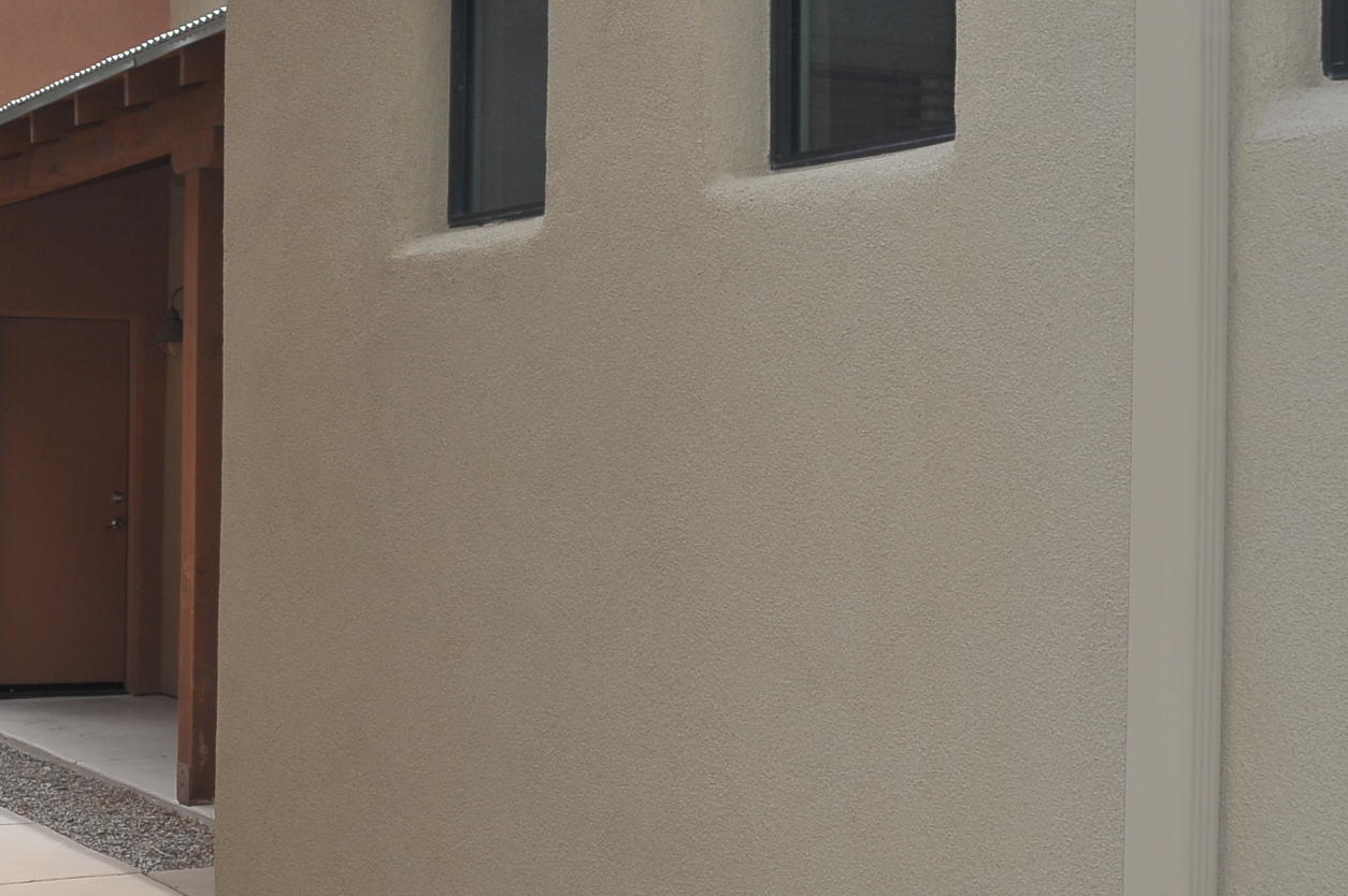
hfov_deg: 29.4
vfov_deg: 20.3
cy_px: 409
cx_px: 270
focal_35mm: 67
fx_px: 2507
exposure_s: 1/320
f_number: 10
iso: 320
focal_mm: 28
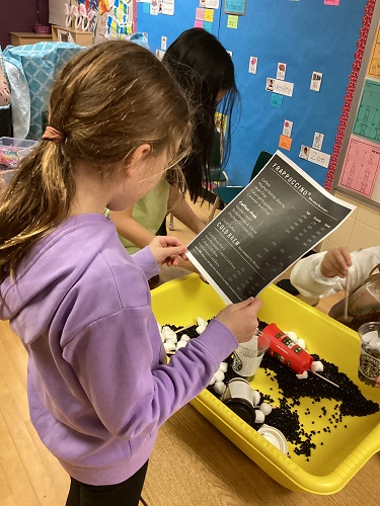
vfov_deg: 58.4
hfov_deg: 45.4
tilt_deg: -29.5
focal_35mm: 31
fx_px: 454
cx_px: 190
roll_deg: -5.0
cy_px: 253
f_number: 2.4
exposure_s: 1/50
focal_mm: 3.3
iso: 320
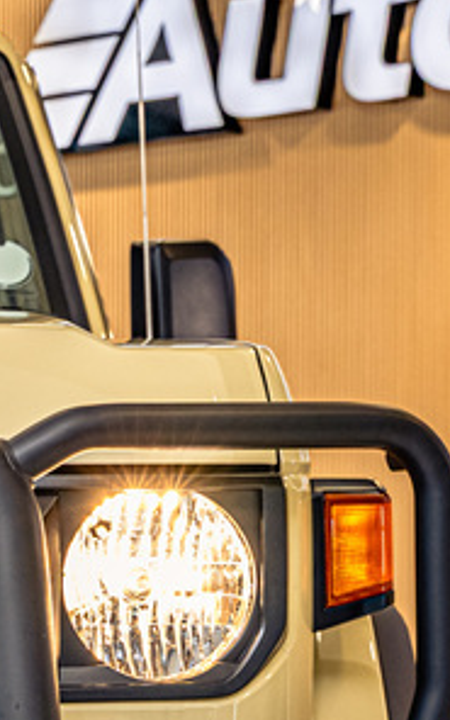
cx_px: -361
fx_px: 3179
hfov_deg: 7.8
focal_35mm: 162
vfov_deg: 12.8
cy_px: 671
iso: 640
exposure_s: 1/125
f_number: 4.5
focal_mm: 46
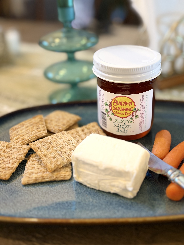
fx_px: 234
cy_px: 97
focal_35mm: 33
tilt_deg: -25.3
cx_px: 116
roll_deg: +0.8
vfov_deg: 54.9
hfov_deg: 42.6
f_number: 1.6
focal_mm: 5.96
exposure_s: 1/60
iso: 250
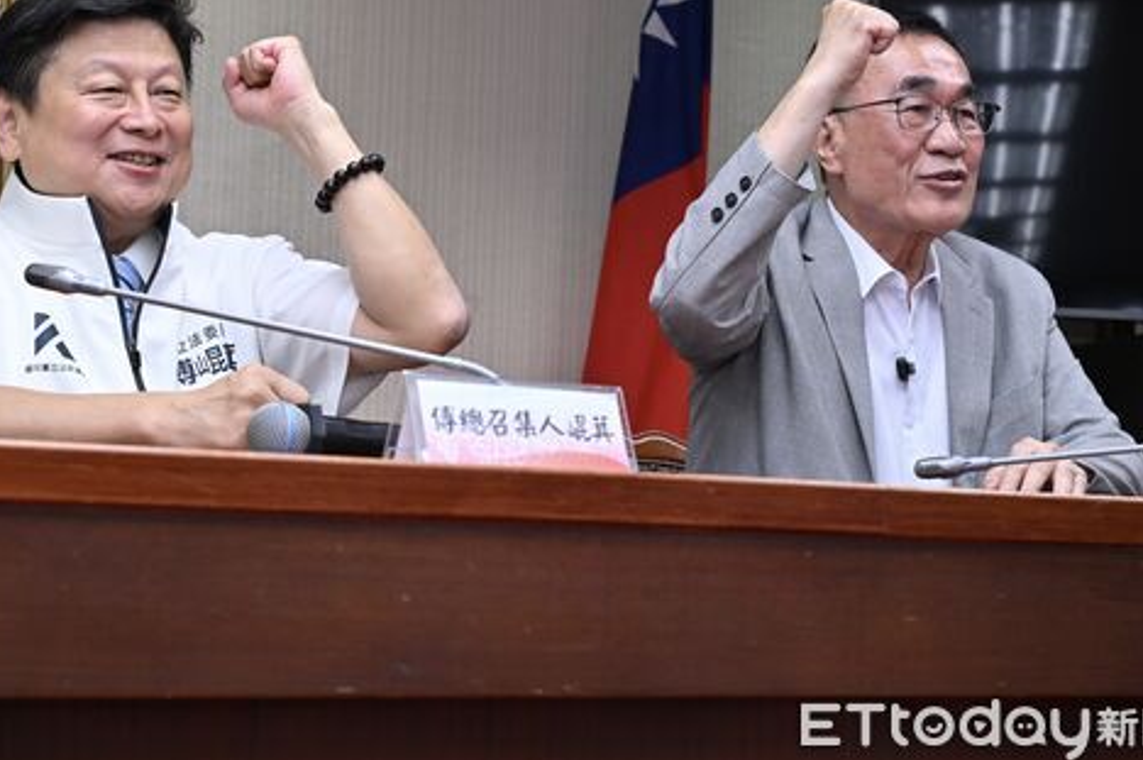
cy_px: 287
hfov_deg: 33.9
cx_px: 513
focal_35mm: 59
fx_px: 1871
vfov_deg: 22.9
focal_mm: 46
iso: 1000
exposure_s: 1/200
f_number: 5.6
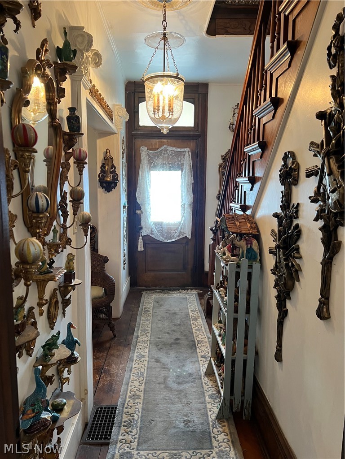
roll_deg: -1.1
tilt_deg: -7.1
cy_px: 230
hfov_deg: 53.1
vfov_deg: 67.3
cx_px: 172
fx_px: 346
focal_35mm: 26
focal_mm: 5.7
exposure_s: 1/60
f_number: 1.5
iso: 160
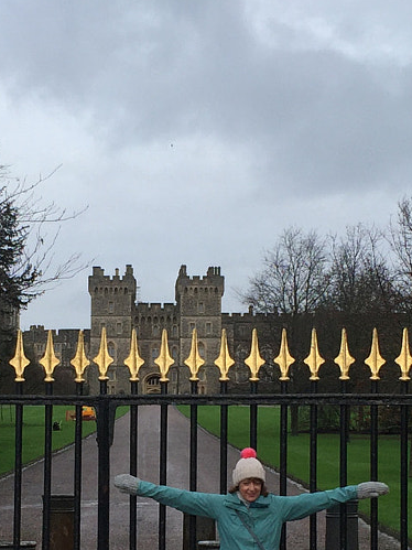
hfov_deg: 15.9
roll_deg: -1.0
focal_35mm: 93
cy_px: 428
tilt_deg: +2.7
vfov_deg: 20.9
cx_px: 151
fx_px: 1476
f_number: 2.2
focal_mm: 4.15
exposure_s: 1/898
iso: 32
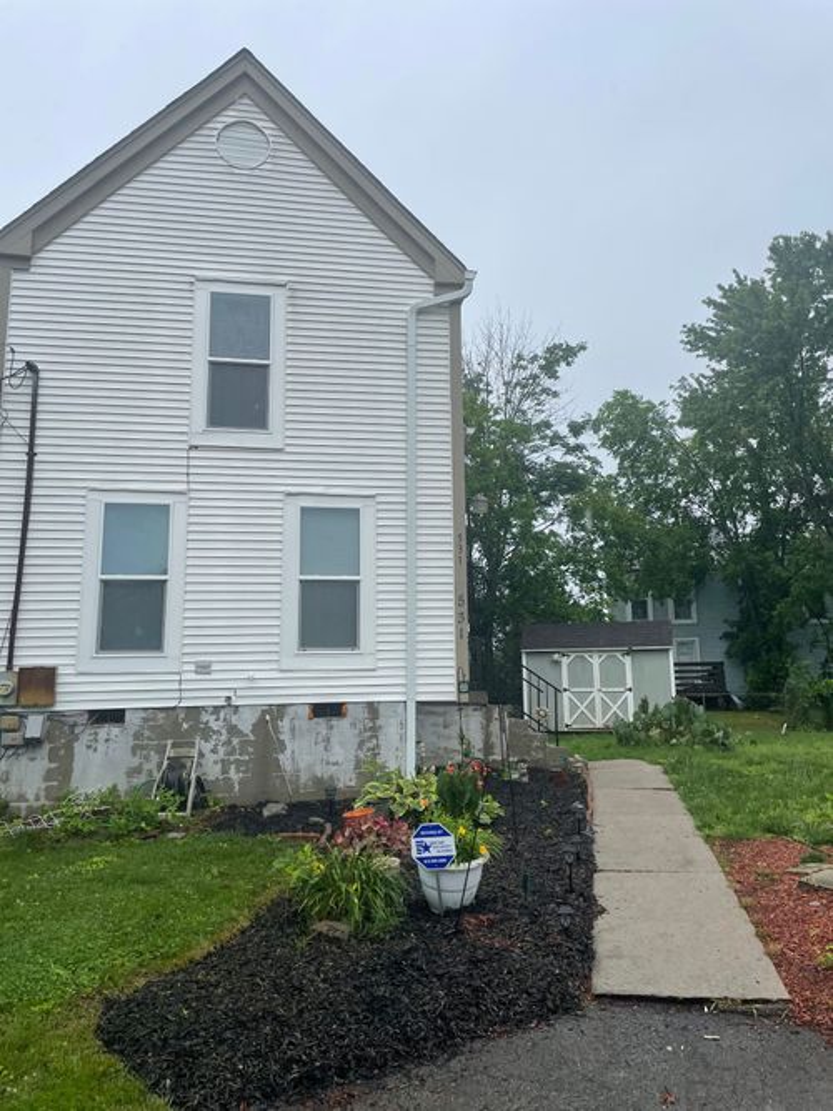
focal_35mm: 26
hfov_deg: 53.0
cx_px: 416
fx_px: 834
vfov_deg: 67.3
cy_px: 556
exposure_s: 1/988
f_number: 1.6
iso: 32
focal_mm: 4.2
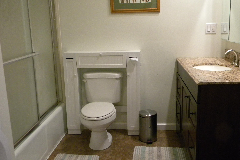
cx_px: 120
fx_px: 253
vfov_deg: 35.0
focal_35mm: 38
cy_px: 77
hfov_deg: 50.7
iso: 400
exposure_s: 1/31.1
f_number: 3.7
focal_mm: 6.4
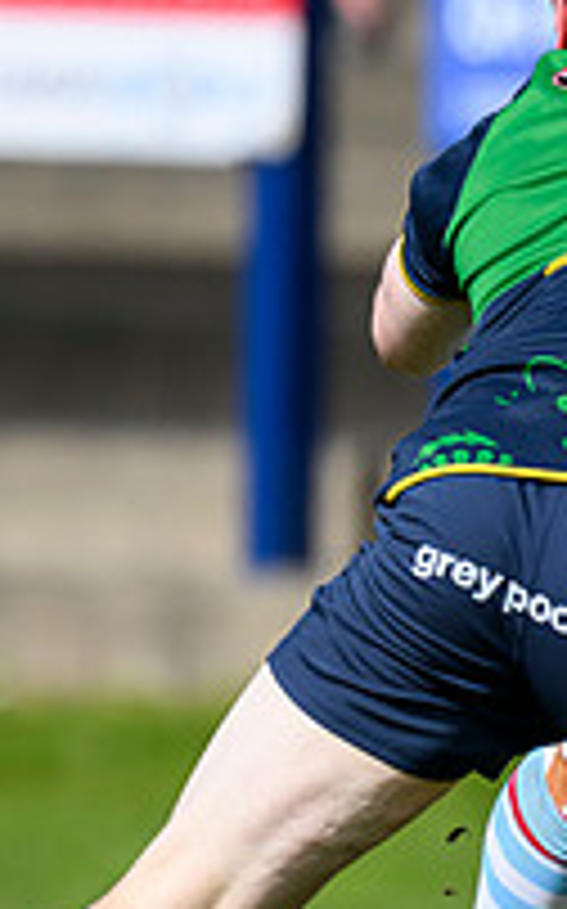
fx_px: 51772
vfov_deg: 1.0
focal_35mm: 2091
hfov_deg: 0.6
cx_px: 1083
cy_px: 417
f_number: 4
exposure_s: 1/2000
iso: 250
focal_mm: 560
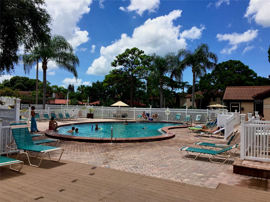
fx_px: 226
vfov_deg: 48.2
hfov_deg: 61.7
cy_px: 101
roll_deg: -2.2
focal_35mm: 29
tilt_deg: -0.5
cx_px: 135
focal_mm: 4.15
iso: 32
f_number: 2.2
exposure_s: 1/2825
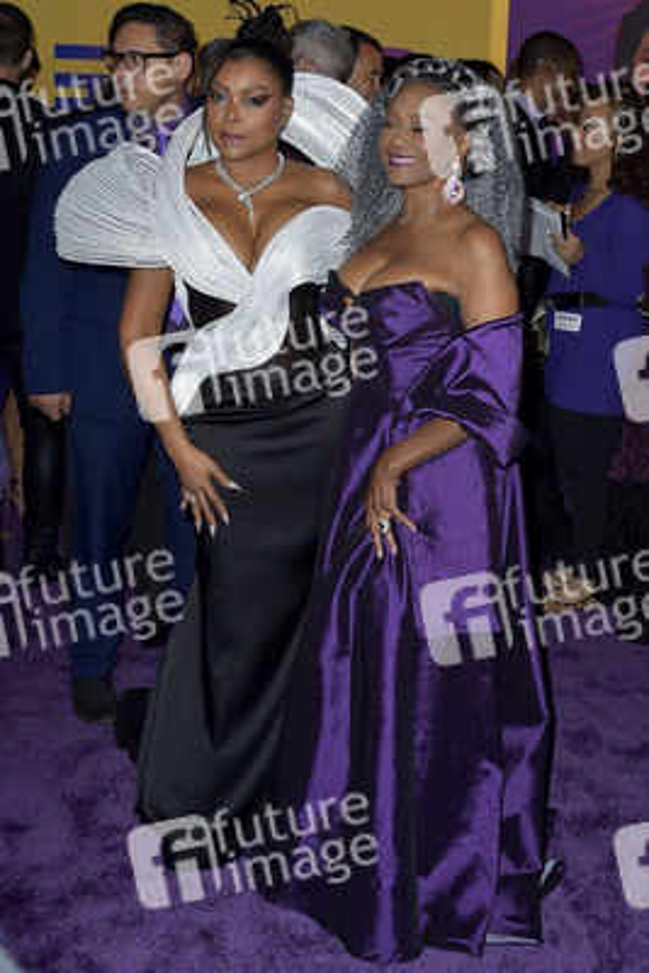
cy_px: 486
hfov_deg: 41.1
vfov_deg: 58.7
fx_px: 865
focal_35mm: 32
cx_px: 324
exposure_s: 1/250
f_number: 6.3
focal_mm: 32
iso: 320
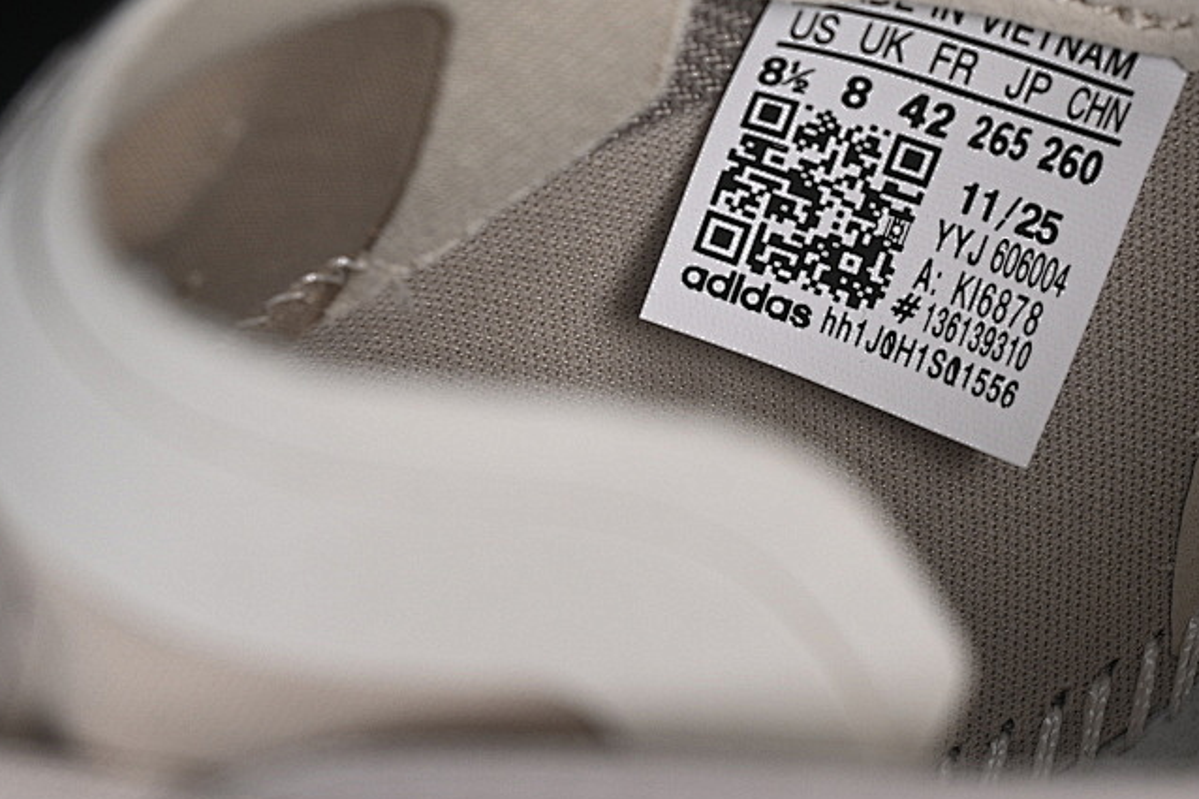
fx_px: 4228
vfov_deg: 10.8
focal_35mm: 127
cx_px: 957
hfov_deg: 16.0
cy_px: 239
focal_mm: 50
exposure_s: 1/80
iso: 160
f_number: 7.1
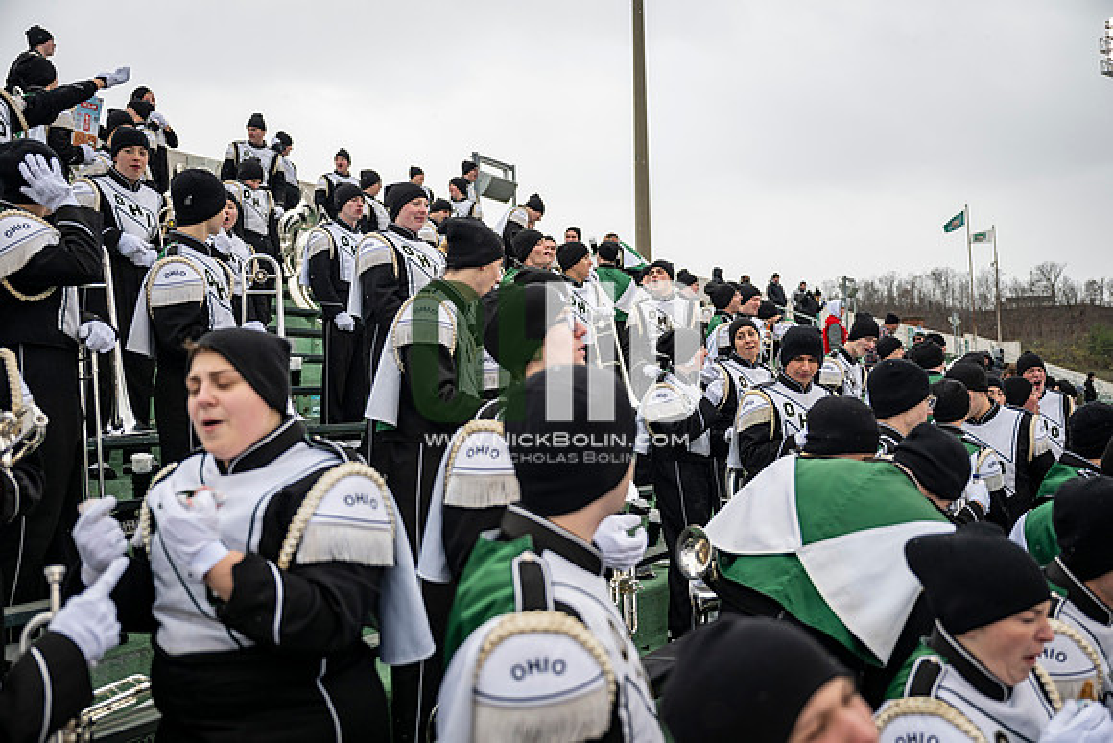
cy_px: 372
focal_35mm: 32
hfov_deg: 58.7
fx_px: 990
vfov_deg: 41.1
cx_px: 556
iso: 160
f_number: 2.8
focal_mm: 32
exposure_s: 1/500
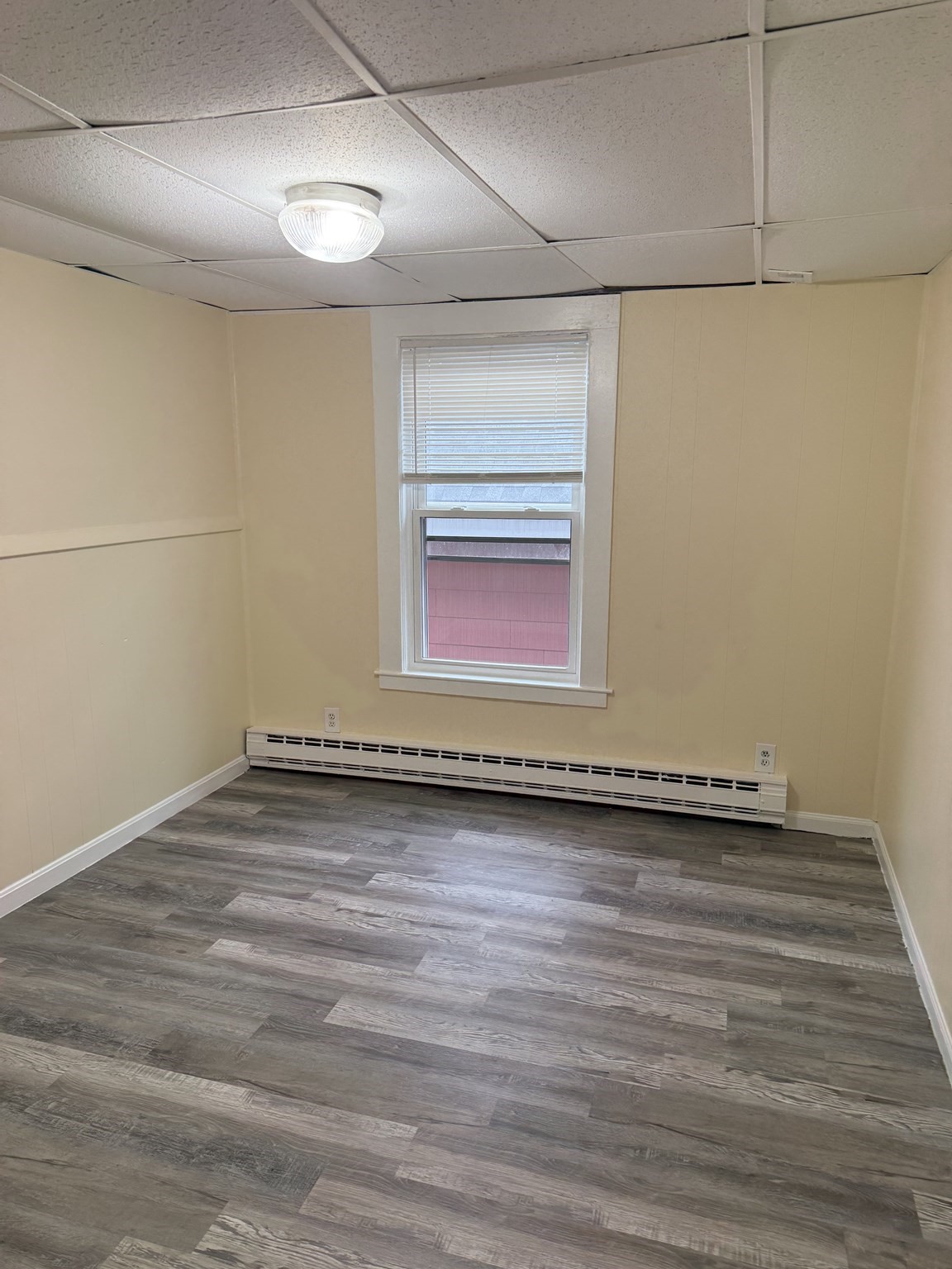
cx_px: 476
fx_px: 880
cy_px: 634
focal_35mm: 24
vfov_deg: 71.6
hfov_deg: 56.8
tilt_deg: -8.9
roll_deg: +0.1
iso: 125
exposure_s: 1/60
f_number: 1.78
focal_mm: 6.76
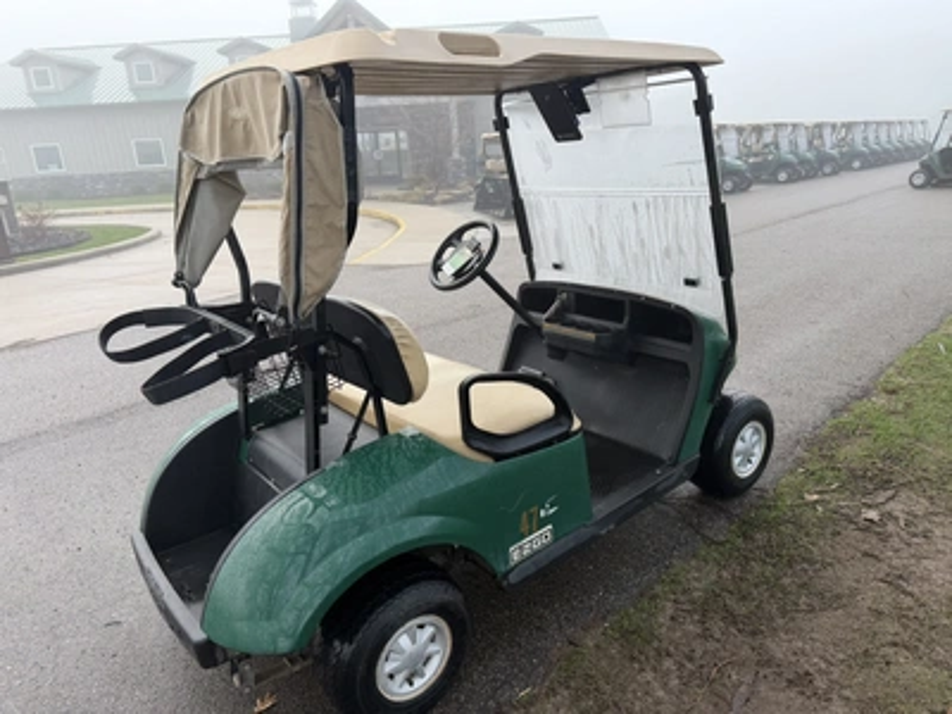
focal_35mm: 24
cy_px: 357
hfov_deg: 71.6
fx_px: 660
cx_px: 476
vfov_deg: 56.8
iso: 80
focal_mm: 6.76
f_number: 1.78
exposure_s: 1/154
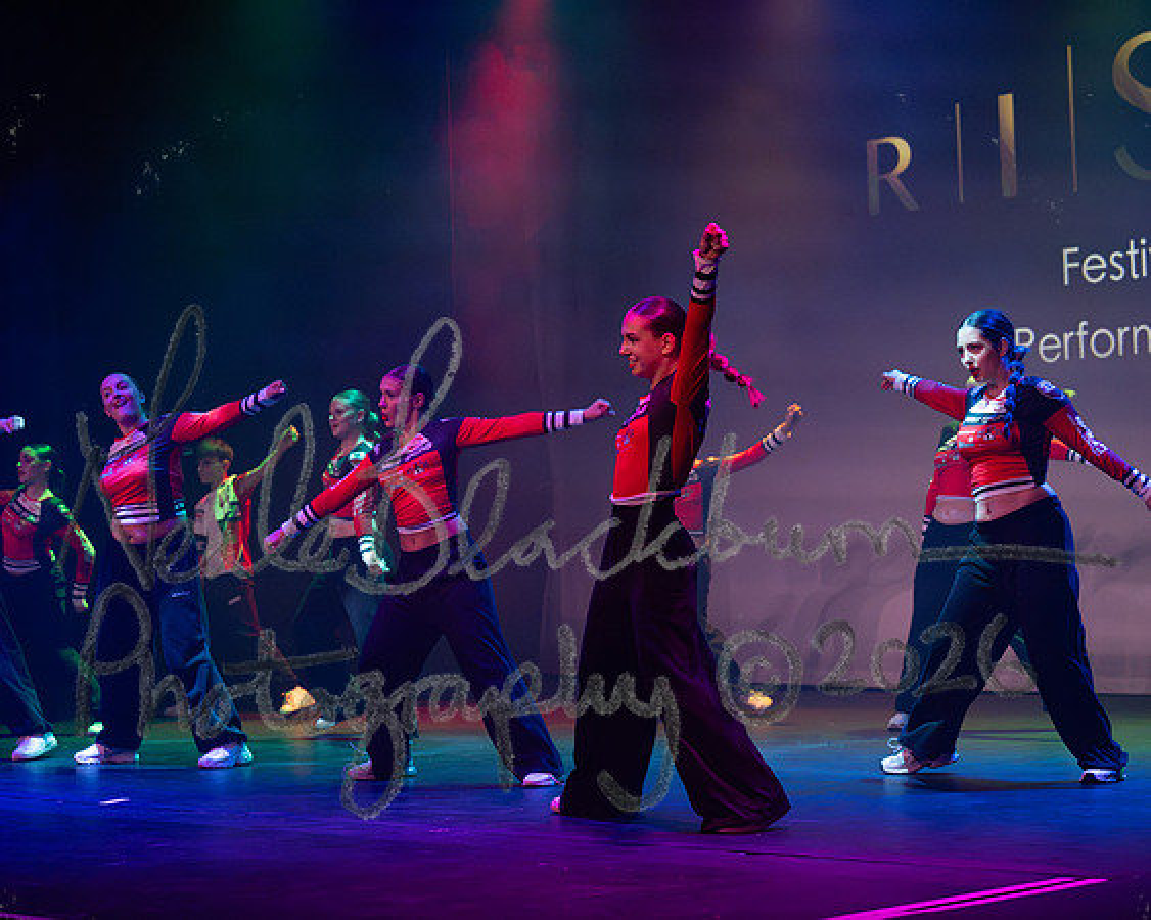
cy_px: 460
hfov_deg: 24.2
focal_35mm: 79
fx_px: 2686
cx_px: 497
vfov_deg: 19.4
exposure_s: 1/500
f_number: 4
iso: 5000
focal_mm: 70
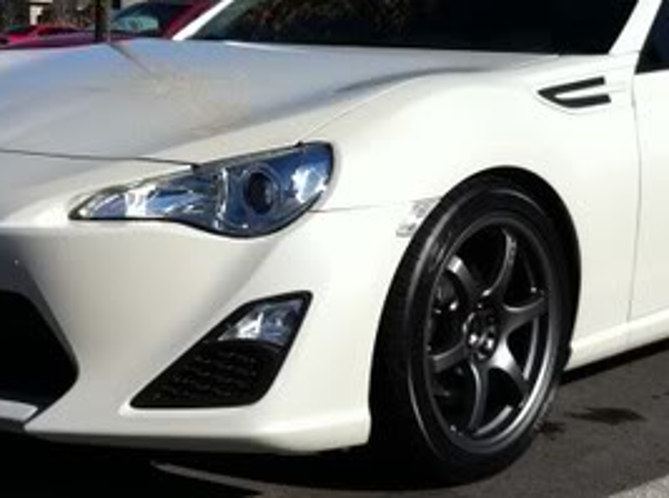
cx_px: 371
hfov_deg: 23.3
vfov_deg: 17.5
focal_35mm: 84
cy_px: 218
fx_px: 1620
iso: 80
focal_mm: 3.9
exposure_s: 1/1885
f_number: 2.8
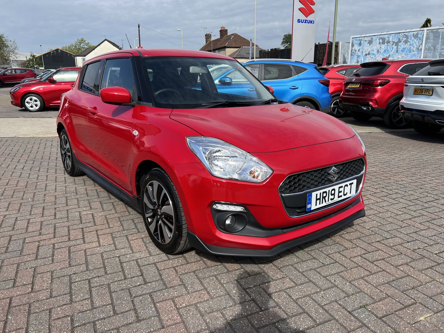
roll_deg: +0.4
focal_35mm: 26
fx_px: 333
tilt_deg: -15.2
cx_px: 222
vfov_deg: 53.1
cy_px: 166
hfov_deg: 67.3
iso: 50
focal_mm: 5.7
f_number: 1.5
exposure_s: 1/3165
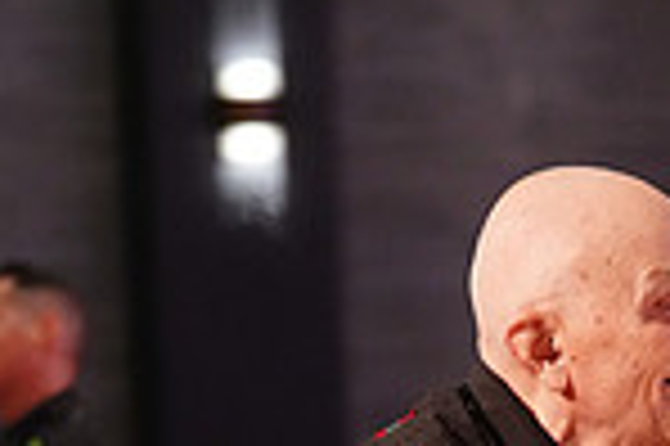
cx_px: 794
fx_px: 6600
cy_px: 1140
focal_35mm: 355
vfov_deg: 3.8
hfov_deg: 5.8
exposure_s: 1/400
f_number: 2.8
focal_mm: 91
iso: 5000
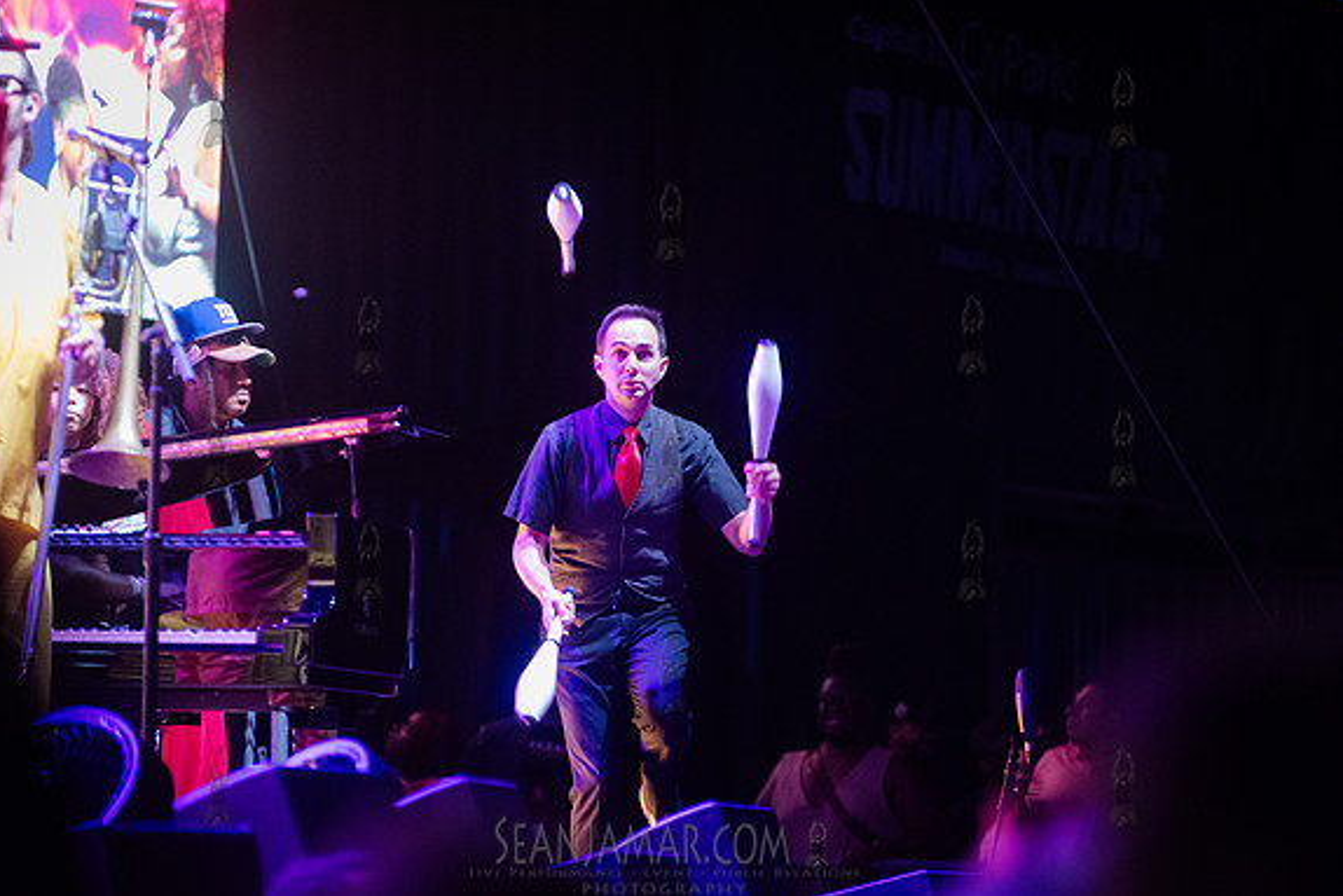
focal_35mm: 202
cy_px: 446
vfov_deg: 6.8
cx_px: 669
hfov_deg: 10.2
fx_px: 7537
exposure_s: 1/160
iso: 6400
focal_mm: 200
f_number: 4.5
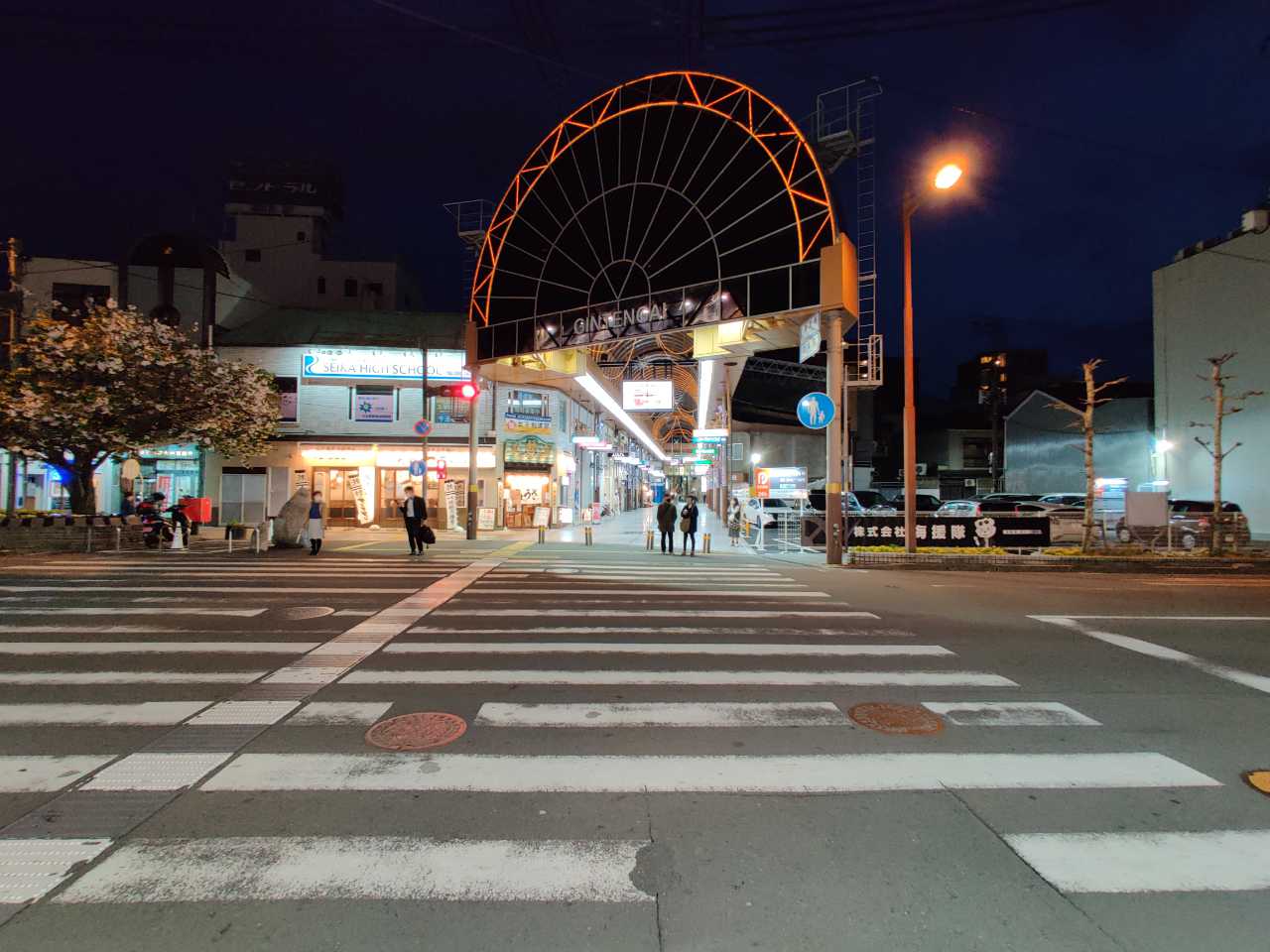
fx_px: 477
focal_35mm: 13
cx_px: 635
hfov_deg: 106.2
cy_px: 476
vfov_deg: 89.9
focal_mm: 2.2
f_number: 2.2
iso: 640
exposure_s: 1/24
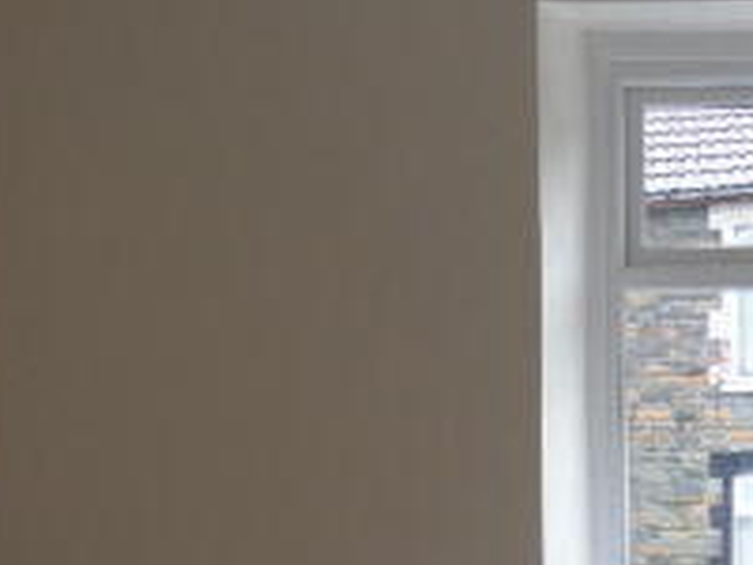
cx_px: 623
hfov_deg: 27.1
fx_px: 1523
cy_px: 638
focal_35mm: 70
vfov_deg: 20.0
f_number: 3.2
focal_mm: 4
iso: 120
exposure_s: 1/30
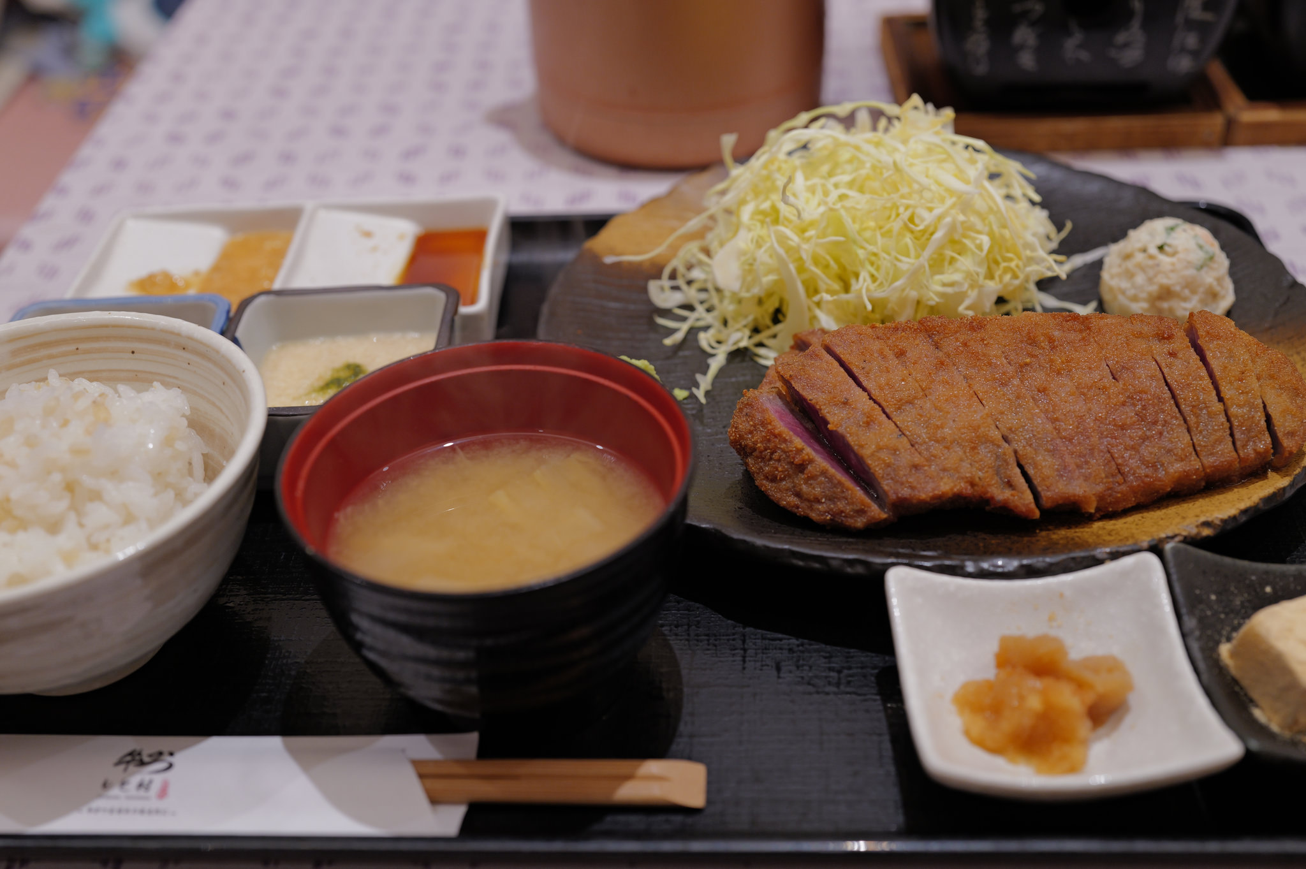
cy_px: 434
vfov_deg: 31.2
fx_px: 1559
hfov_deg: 45.5
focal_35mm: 43
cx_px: 653
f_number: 4
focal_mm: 43
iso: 640
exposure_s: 1/80
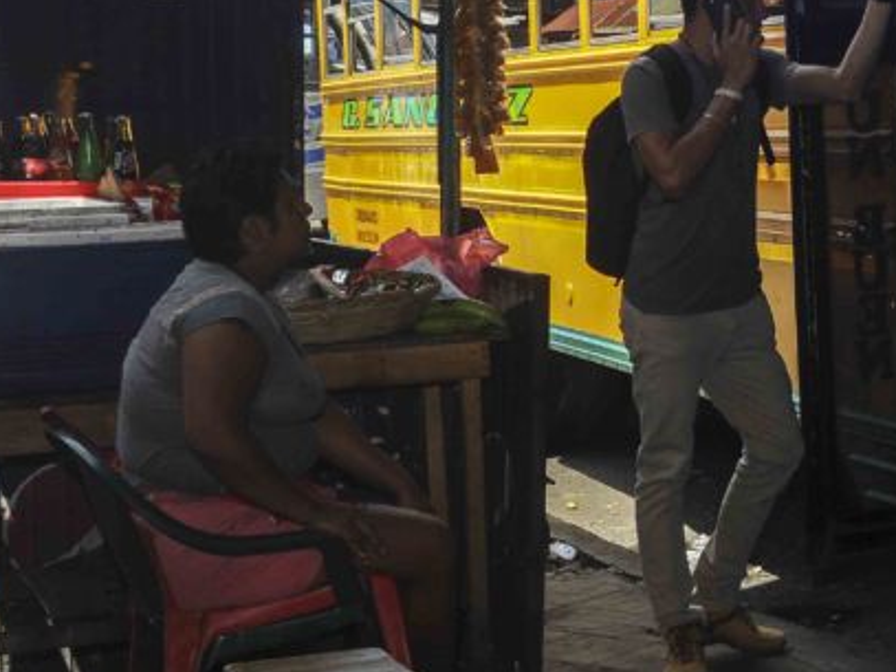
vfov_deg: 16.8
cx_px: 1066
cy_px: 141
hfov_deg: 21.0
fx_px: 2251
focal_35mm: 87
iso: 200
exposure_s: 1/125
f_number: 9
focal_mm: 24
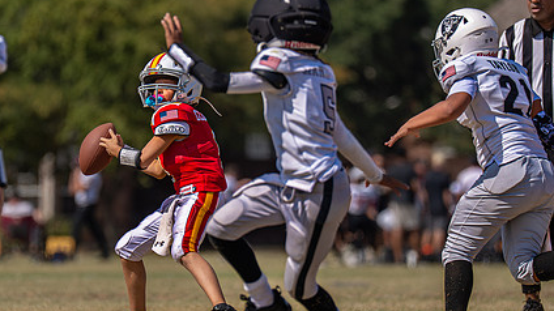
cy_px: 177
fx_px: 8677
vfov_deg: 2.1
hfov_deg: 3.7
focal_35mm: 591
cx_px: 231
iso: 100
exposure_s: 1/3200
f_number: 2.8
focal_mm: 200
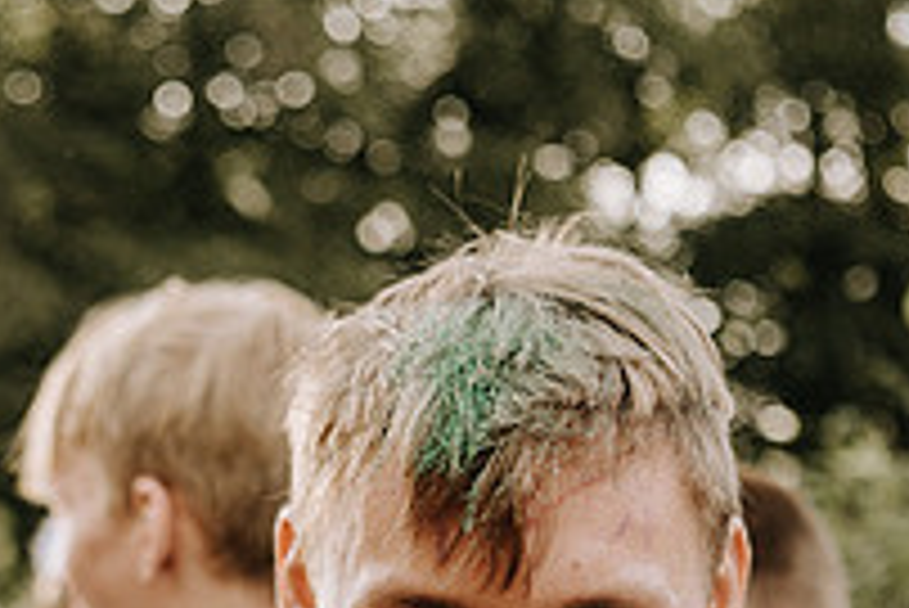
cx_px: 464
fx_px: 2906
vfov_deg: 11.7
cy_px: 741
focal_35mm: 115
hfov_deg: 17.8
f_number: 2.8
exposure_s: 1/400
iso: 125
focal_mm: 40
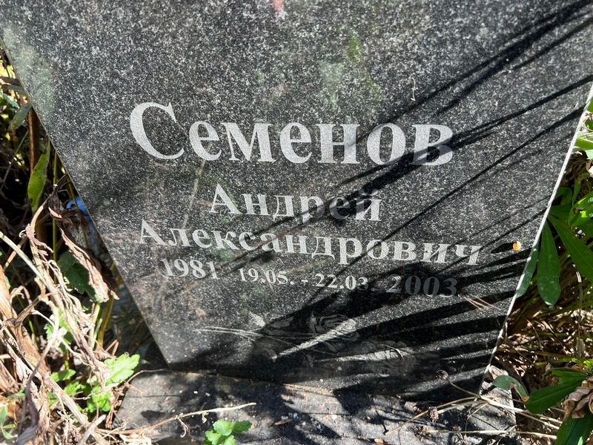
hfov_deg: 67.3
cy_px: 222
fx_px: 445
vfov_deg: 53.1
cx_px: 296
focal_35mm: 26
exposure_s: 1/377
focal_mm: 5.7
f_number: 1.5
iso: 50
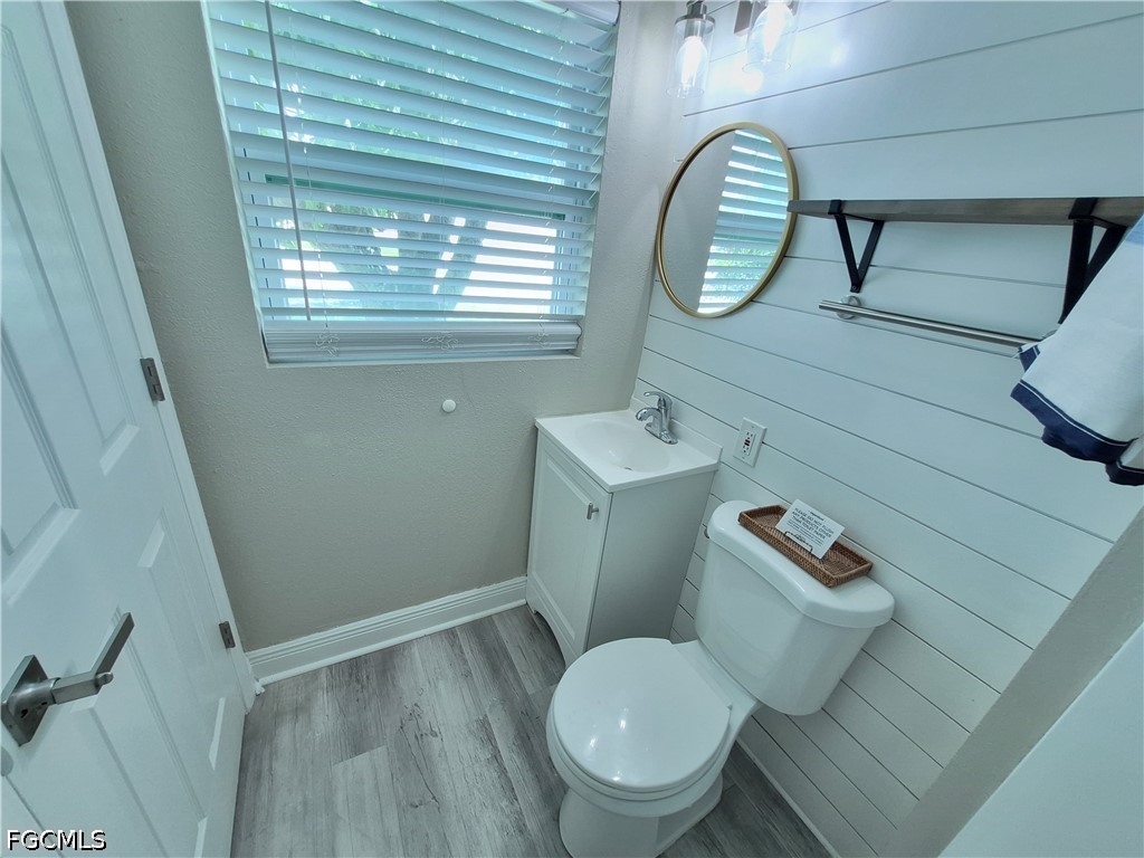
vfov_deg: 89.9
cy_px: 429
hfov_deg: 106.2
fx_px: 430
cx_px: 572
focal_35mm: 13
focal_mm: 1.74
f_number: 2.2
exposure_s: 1/60
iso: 320
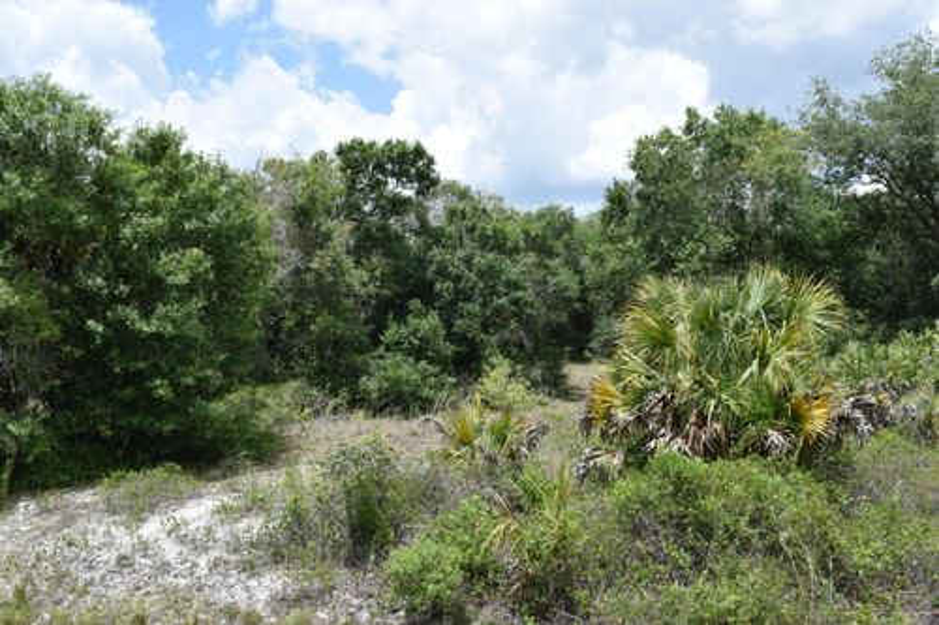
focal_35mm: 27
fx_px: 704
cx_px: 470
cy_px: 312
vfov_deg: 47.9
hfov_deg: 67.4
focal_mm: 18
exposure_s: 1/350
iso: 200
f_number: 9.5
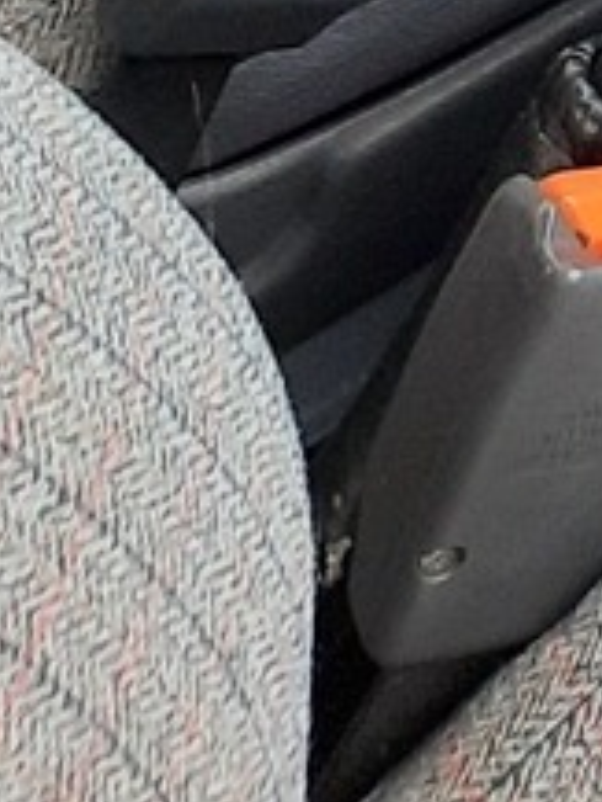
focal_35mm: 184
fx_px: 4262
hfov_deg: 7.0
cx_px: 2024
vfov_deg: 8.4
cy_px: -1881
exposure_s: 1/100
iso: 50
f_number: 2
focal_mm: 4.6
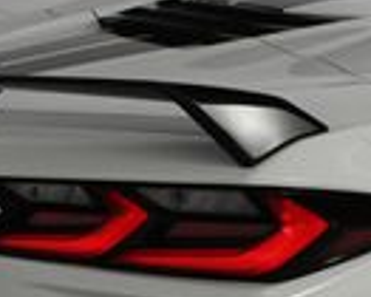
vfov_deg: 8.6
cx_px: 510
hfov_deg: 10.5
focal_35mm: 179
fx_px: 1967
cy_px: 291
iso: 100
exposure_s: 1/160
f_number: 13
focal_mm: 26
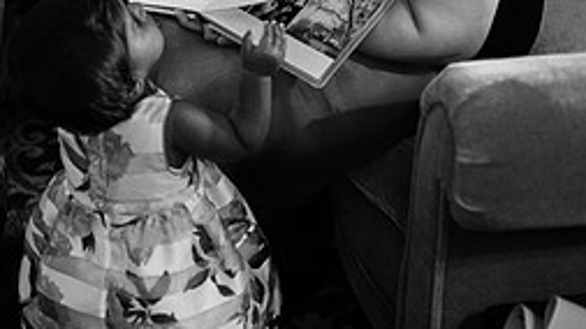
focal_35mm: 84
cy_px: 10
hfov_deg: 25.1
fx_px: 1305
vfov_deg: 14.2
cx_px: 162
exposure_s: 1/160
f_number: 1.6
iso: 1000
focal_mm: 35
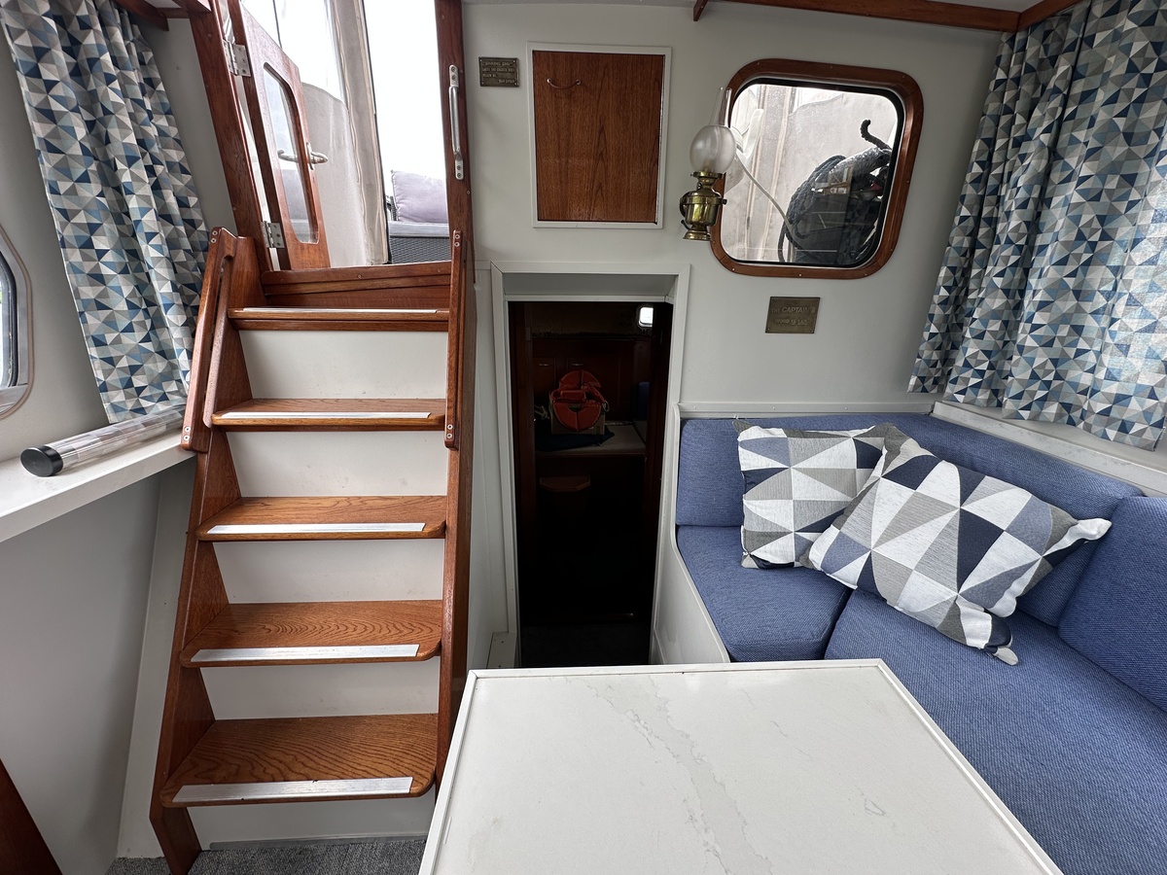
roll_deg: +1.3
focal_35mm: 14
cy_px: 438
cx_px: 584
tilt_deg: -17.4
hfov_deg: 102.1
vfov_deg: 85.7
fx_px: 472
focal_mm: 2.22
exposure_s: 1/118
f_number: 2.2
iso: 40
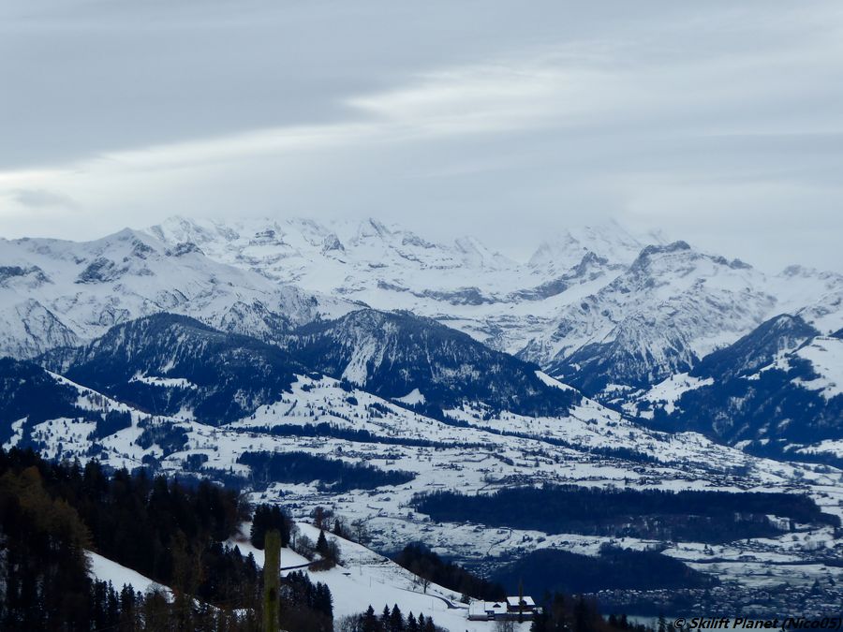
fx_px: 2606
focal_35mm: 107
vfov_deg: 13.8
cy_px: 316
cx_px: 422
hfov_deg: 18.4
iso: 80
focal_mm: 17.5
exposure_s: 1/320
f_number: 5
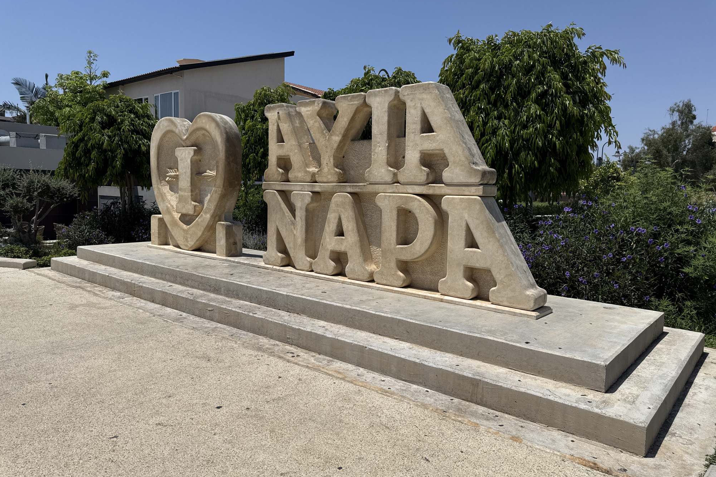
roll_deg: -1.9
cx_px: 358
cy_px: 236
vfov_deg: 51.3
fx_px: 497
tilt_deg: -5.3
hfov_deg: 71.5
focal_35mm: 25
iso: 80
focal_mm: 6.76
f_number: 1.78
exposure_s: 1/10309
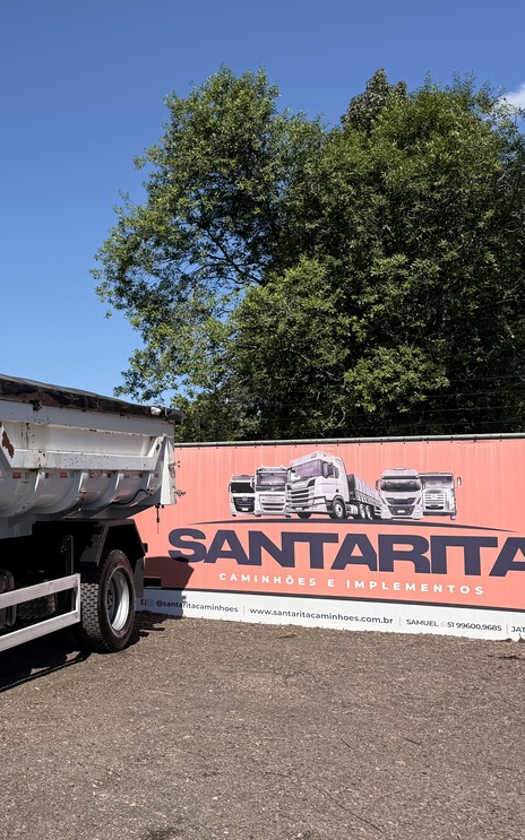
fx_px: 893
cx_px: -30
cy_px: 424
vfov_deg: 50.4
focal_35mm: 39
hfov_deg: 29.9
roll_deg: -0.4
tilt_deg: +4.8
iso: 80
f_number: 1.78
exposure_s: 1/4975
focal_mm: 6.76
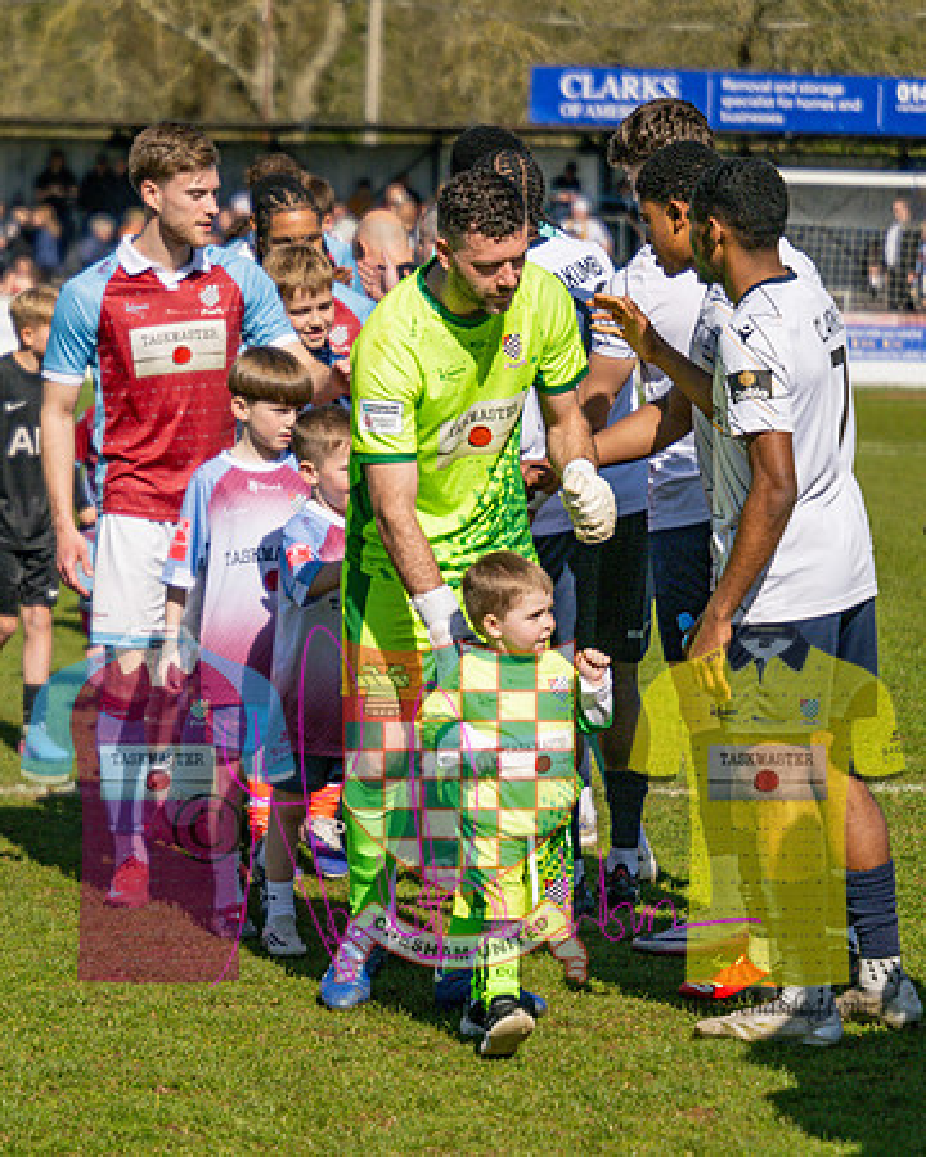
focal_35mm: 176
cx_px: 150
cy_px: 579
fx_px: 6031
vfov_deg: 11.0
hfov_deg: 8.8
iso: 400
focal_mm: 125
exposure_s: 1/10000
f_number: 4
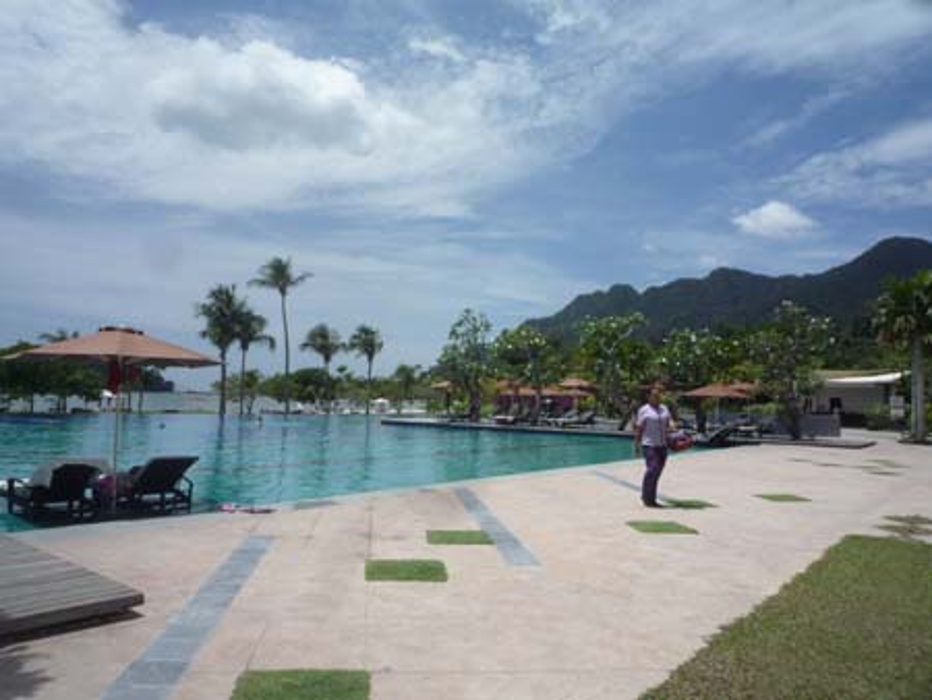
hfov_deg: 69.4
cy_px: 350
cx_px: 466
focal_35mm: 25
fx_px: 673
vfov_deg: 54.9
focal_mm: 4.4
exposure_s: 1/640
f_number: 6.3
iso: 100
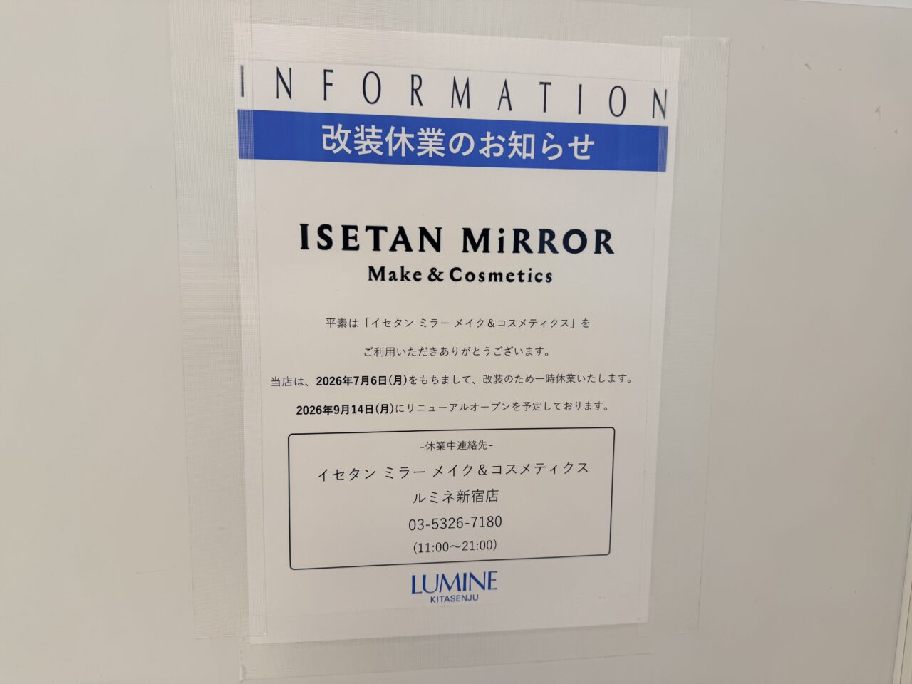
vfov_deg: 56.8
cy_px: 342
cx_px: 456
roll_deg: -0.3
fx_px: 632
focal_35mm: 24
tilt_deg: -7.2
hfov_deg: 71.6
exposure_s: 1/100
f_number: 1.78
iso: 80
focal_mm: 6.76
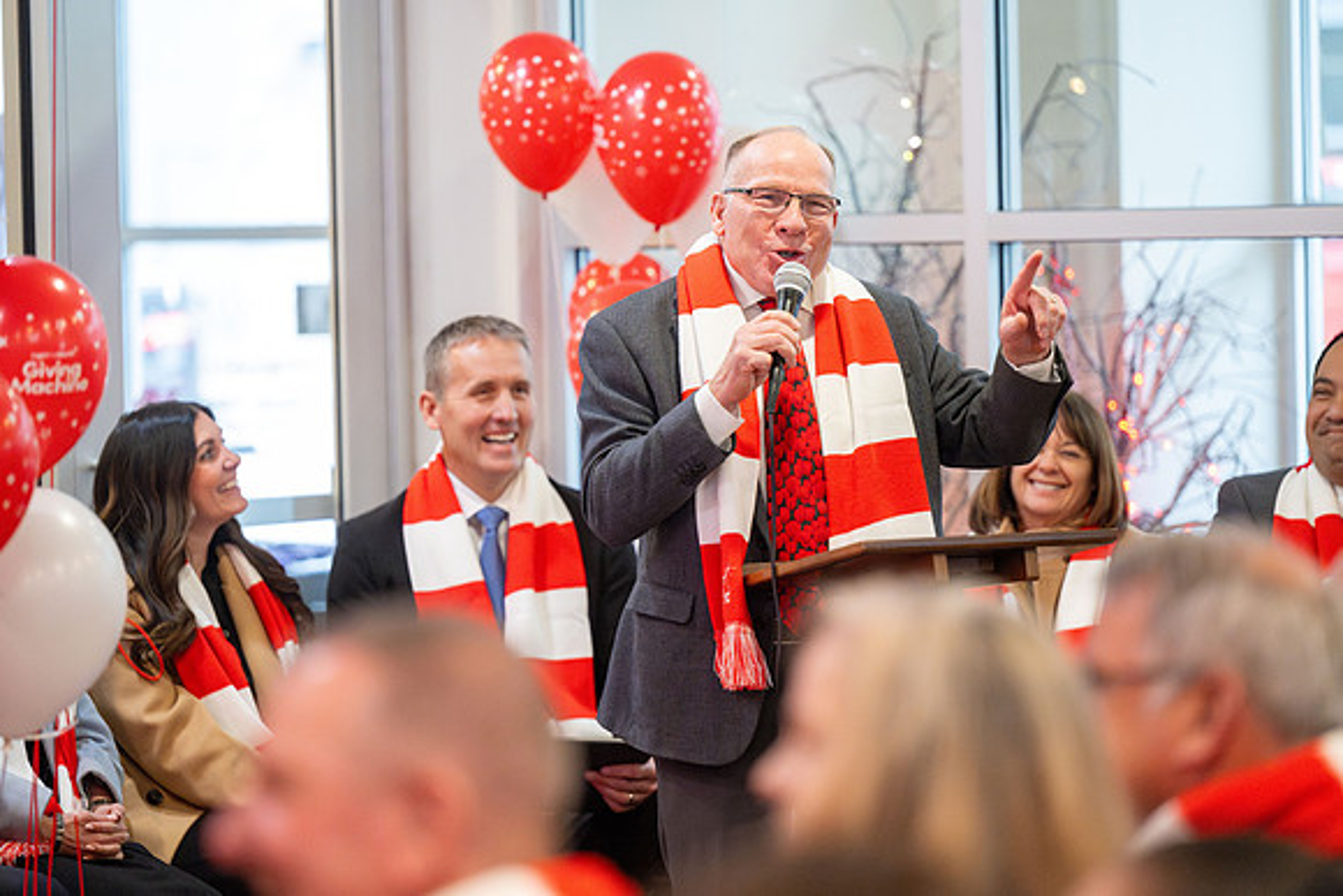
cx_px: 672
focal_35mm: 145
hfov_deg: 14.2
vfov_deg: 9.5
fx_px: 5410
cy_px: 448
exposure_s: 1/400
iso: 8000
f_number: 2.8
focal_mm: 145
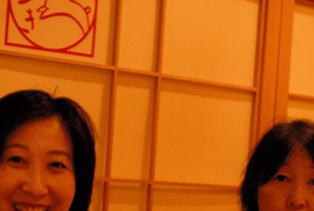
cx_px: 94
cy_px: 180
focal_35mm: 88
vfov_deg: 15.5
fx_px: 769
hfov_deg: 22.9
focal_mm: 28
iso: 1600
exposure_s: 1/20
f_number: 1.4
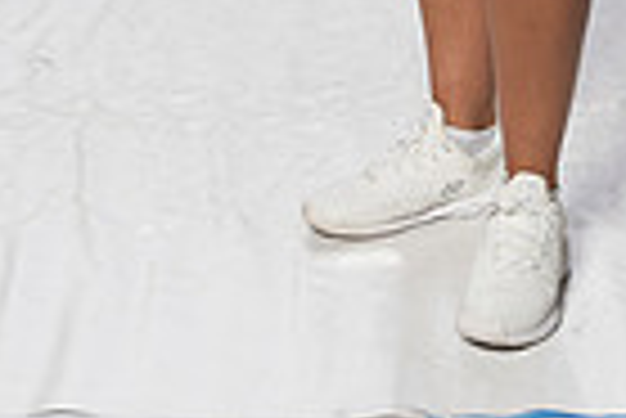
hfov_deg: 12.2
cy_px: -526
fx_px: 2924
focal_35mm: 168
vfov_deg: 7.7
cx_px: 486
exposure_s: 1/250
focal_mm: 52
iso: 640
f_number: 8
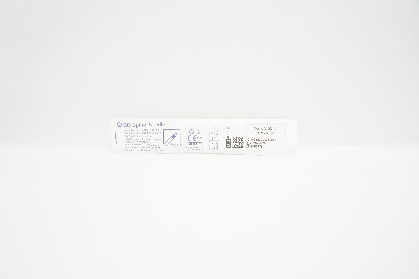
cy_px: 140
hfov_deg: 67.4
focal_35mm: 27
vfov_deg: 47.8
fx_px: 314
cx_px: 210
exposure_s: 1/80
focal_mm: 18
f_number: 5
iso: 800
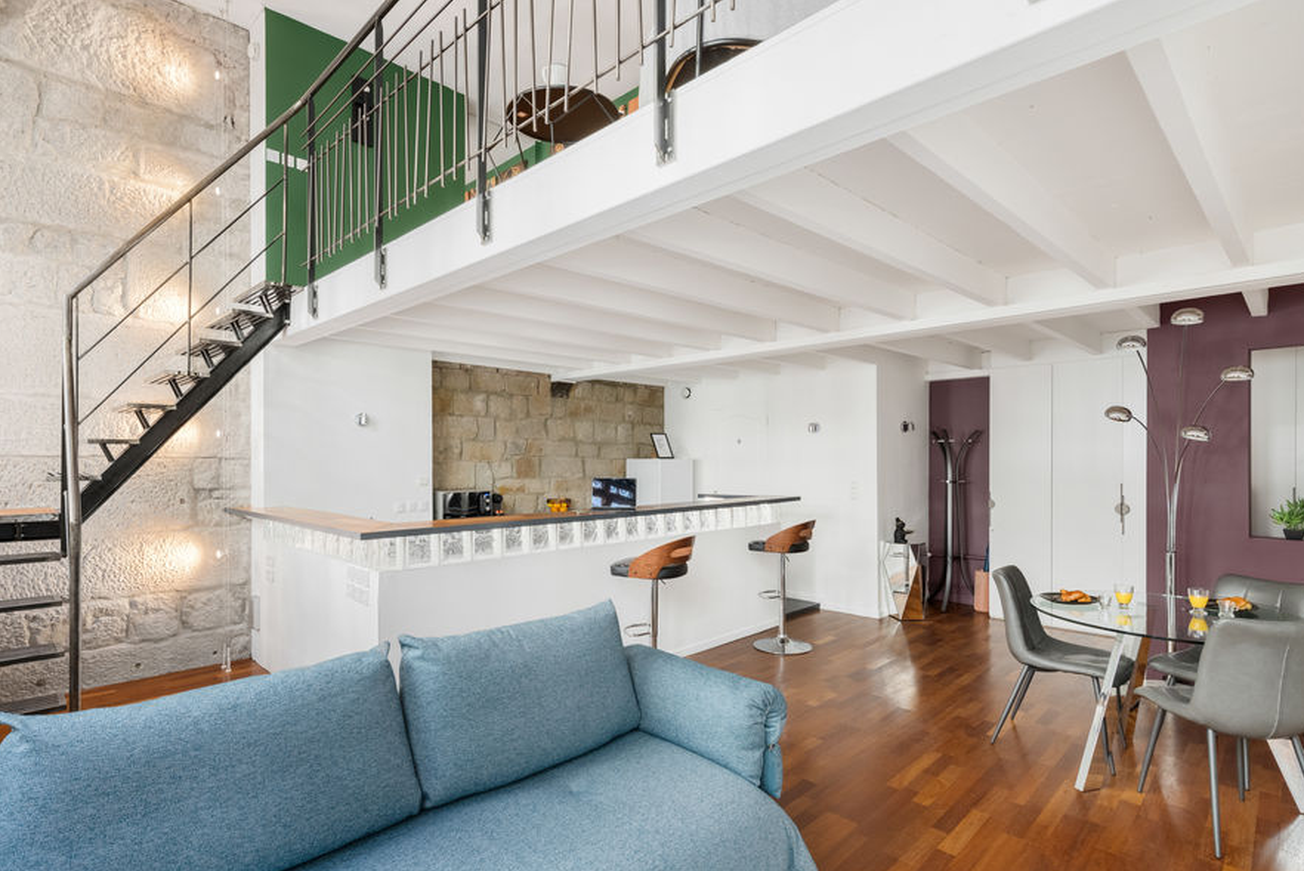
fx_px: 616
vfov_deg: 70.4
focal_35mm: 17
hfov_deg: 93.1
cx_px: 609
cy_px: 468
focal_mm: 15
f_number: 9
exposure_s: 1/15
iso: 400
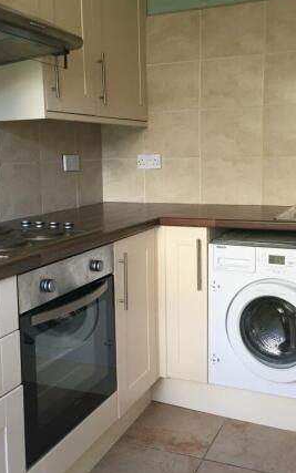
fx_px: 542
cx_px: 140
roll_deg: +0.2
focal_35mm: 42
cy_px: 233
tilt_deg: -8.3
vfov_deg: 47.2
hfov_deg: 30.5
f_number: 2.2
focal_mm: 4.15
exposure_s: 1/33
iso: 50
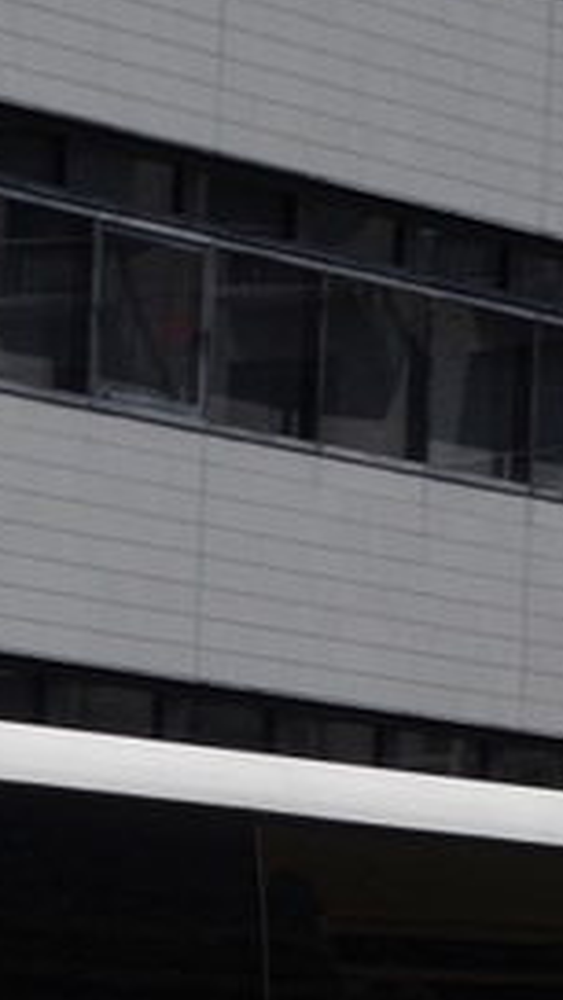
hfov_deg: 4.3
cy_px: 1329
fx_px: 7351
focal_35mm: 277
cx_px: -821
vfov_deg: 7.7
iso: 200
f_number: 11
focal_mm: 40
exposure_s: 1/320
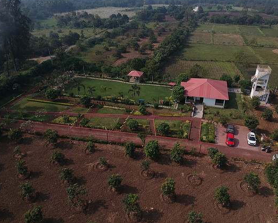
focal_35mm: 27
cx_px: 147
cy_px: 108
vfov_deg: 53.2
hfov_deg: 64.0
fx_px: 222
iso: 100
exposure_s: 1/1600
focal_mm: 4.49
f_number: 2.6
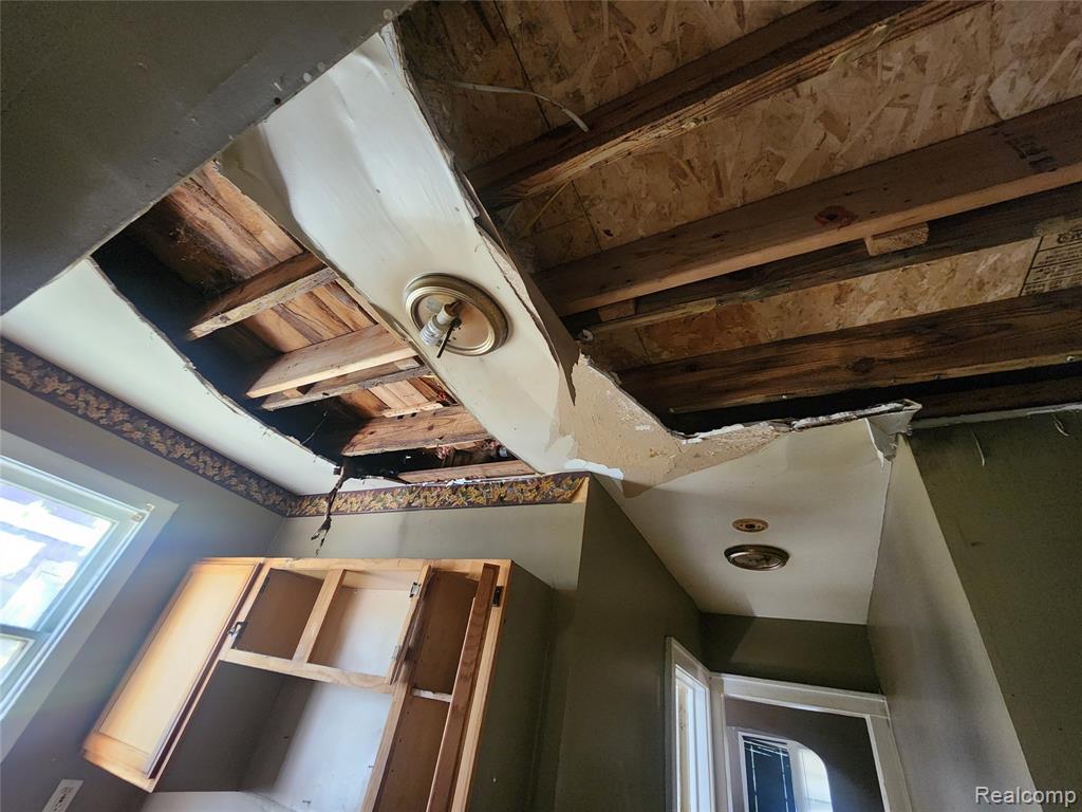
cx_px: 541
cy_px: 406
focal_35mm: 13
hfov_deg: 106.2
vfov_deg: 89.9
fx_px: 406
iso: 640
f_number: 2.2
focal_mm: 2.2
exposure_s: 1/24
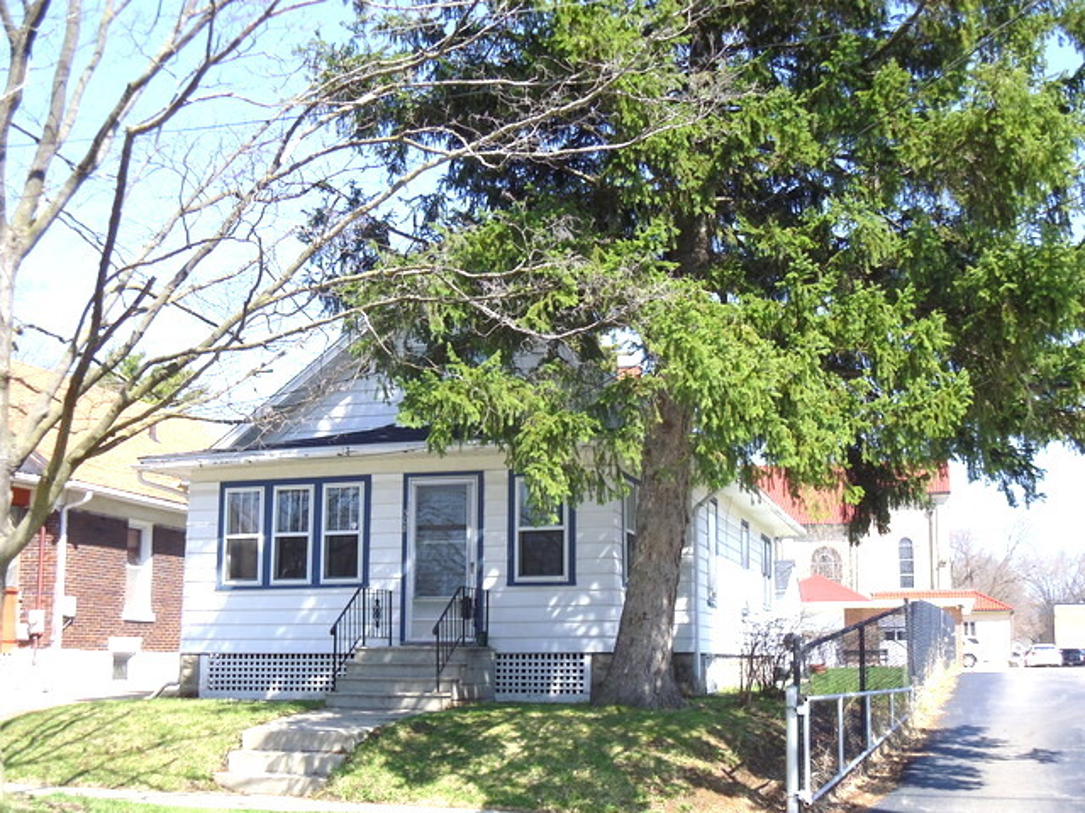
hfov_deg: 41.2
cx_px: 542
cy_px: 406
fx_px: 1442
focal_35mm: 46
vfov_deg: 31.5
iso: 80
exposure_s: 1/291
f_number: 3.7
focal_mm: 8.31
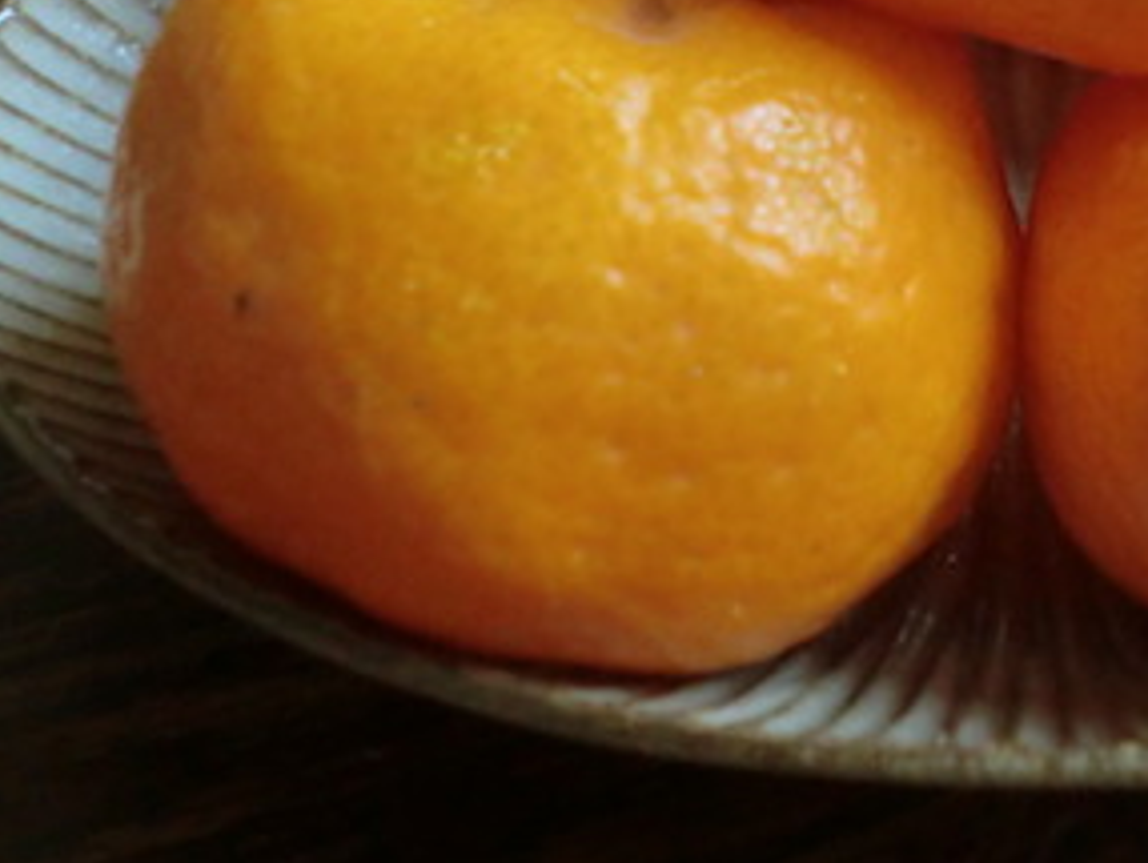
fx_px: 2821
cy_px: 64
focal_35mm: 85
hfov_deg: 22.6
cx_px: 959
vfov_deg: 17.1
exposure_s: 1/60
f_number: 3.9
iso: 250
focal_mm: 6.9
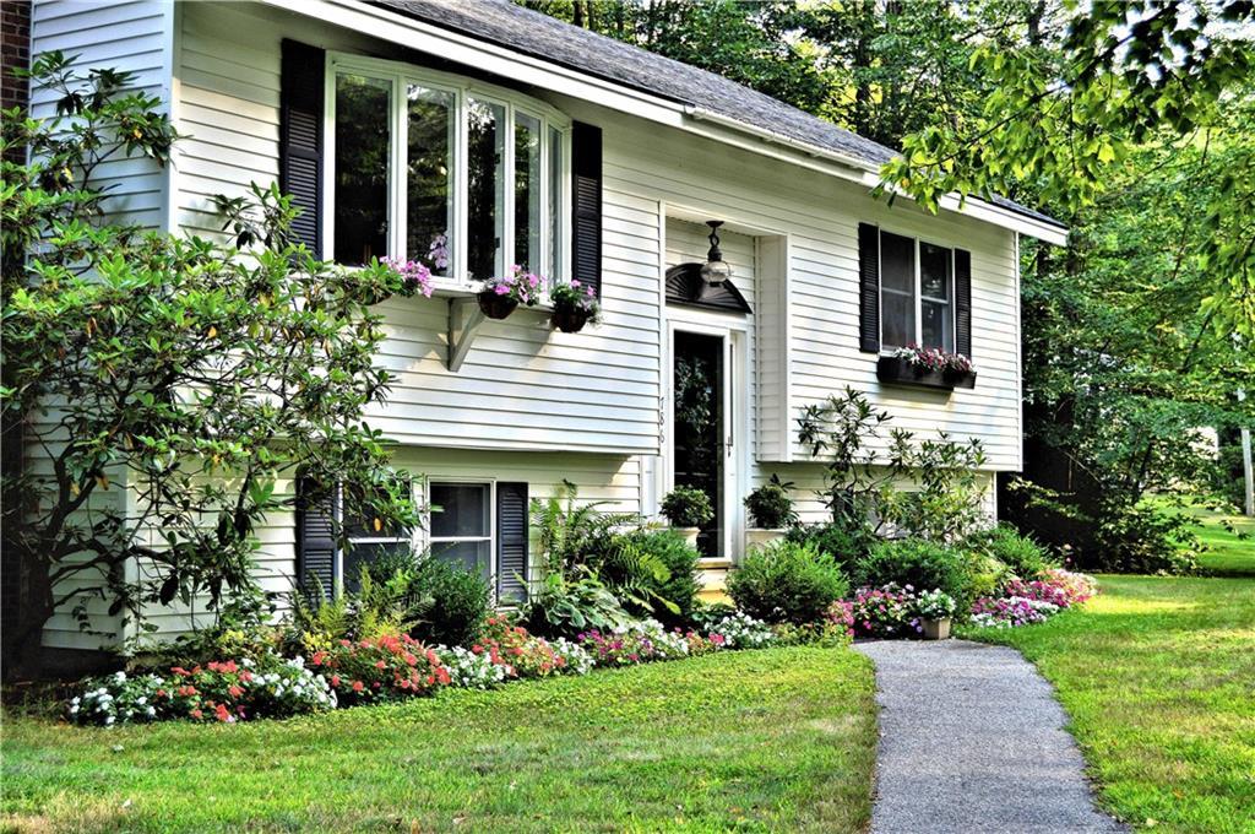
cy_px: 417
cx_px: 628
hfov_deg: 35.1
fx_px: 1985
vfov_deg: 23.7
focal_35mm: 57
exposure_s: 1/100
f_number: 6.3
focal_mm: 38
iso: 100
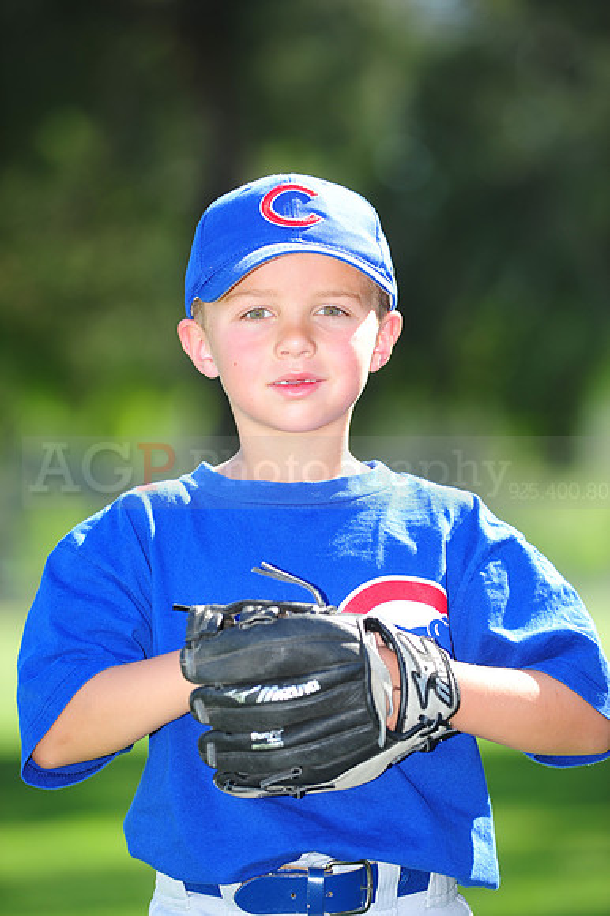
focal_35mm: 200
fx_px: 5089
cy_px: 458
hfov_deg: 6.9
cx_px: 305
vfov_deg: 10.3
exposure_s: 1/400
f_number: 4.5
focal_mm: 200
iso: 200
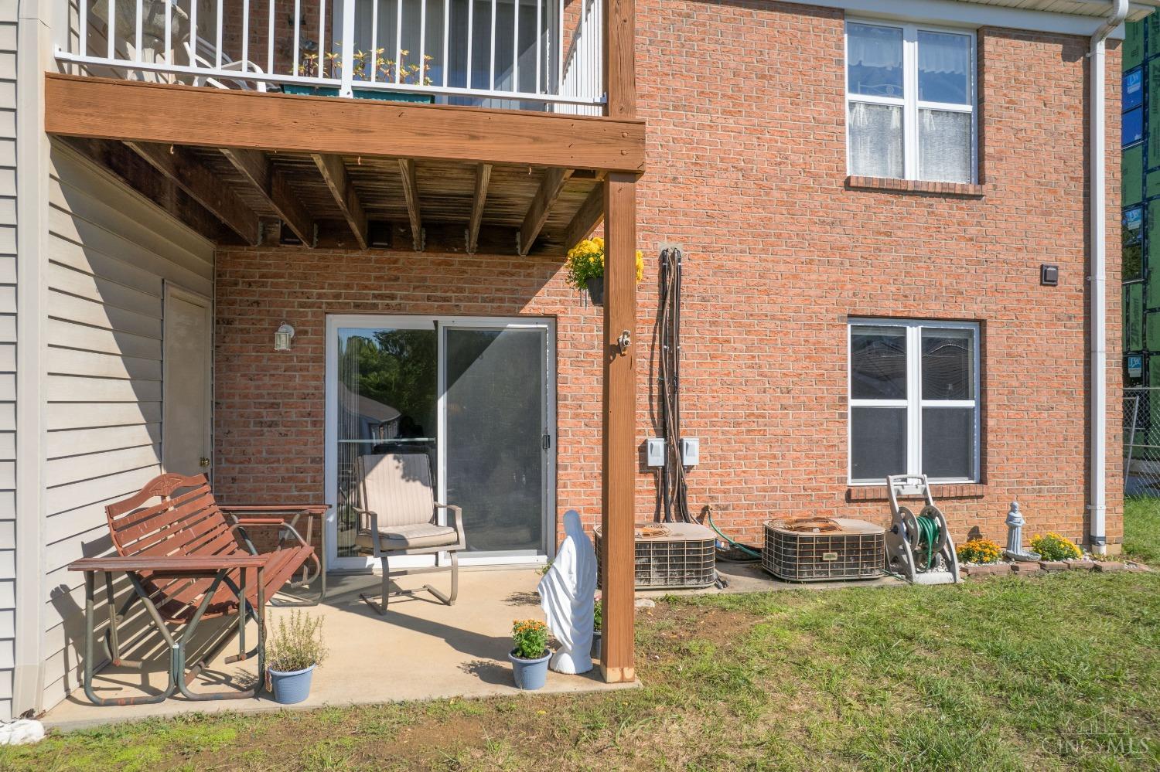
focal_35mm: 22
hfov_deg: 78.6
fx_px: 709
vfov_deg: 57.2
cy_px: 386
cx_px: 580
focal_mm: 8.38
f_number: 2.8
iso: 100
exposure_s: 1/500
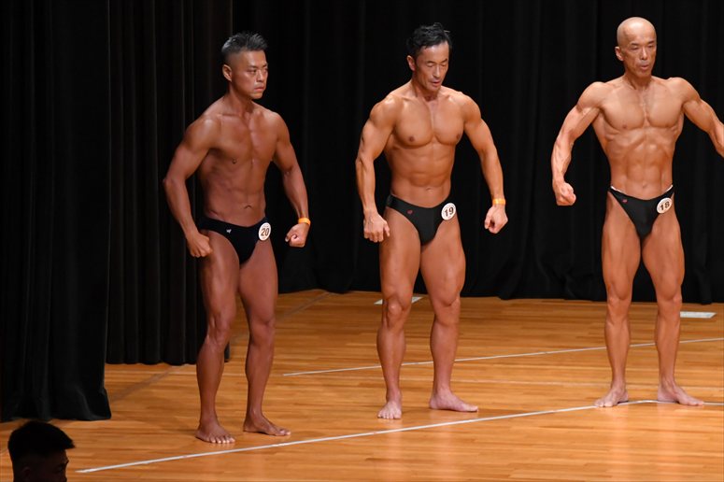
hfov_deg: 7.6
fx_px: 5427
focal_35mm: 270
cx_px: 362
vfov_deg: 5.1
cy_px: 241
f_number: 5.6
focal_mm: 180
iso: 5000
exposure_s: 1/400
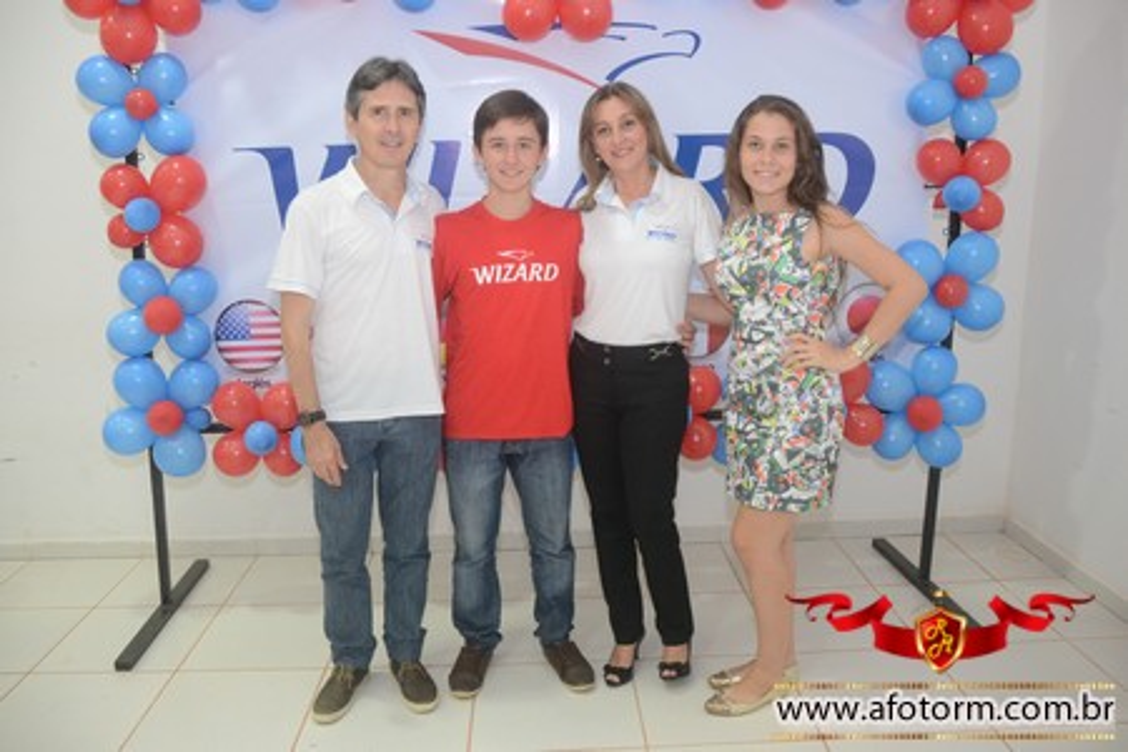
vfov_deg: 43.6
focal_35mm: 30
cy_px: 376
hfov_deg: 61.9
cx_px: 564
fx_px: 940
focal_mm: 20
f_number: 3.5
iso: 1600
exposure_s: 1/125
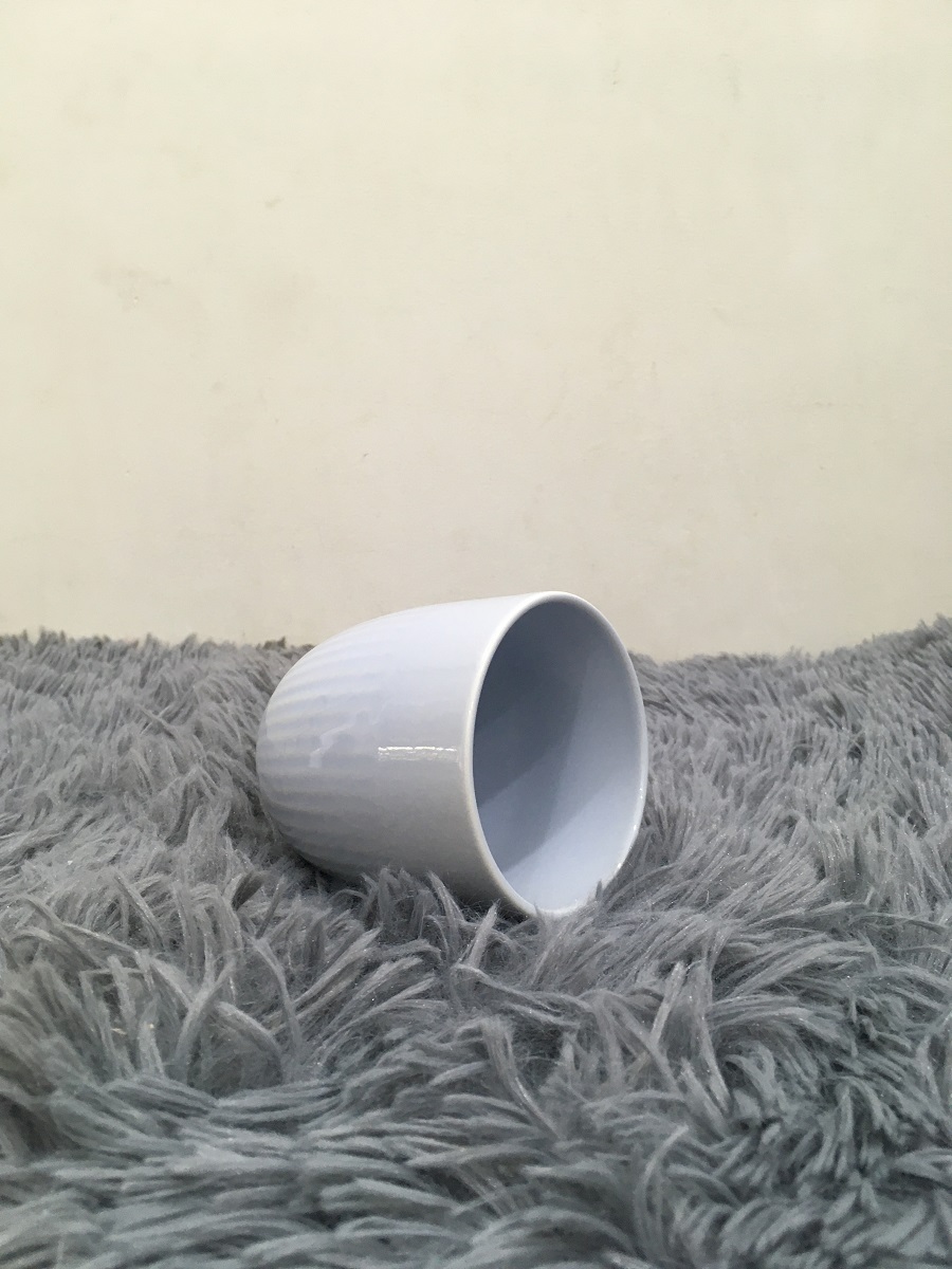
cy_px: 634
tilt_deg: -11.5
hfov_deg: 48.2
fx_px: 1063
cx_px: 476
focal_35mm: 29
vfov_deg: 61.7
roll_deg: -0.3
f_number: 2.2
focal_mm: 4.15
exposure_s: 1/33
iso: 80
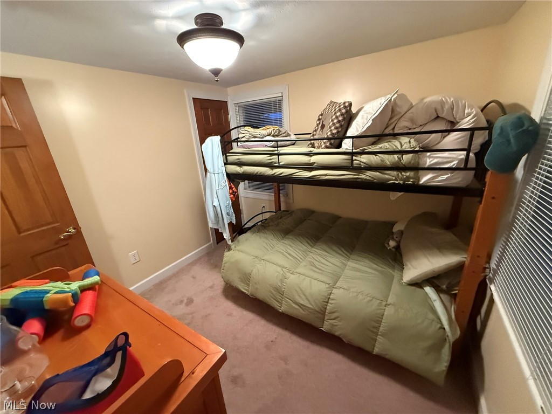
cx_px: 276
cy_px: 207
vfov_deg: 85.7
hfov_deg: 102.1
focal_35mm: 14
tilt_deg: -15.5
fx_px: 223
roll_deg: +4.8
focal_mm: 2.22
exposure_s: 1/60
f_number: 2.2
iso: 1000
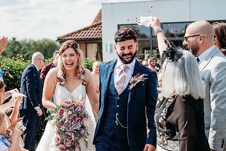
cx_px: 102
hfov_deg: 27.3
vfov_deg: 18.4
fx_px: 465
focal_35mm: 74
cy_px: 94
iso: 320
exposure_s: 1/800
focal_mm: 59
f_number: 5
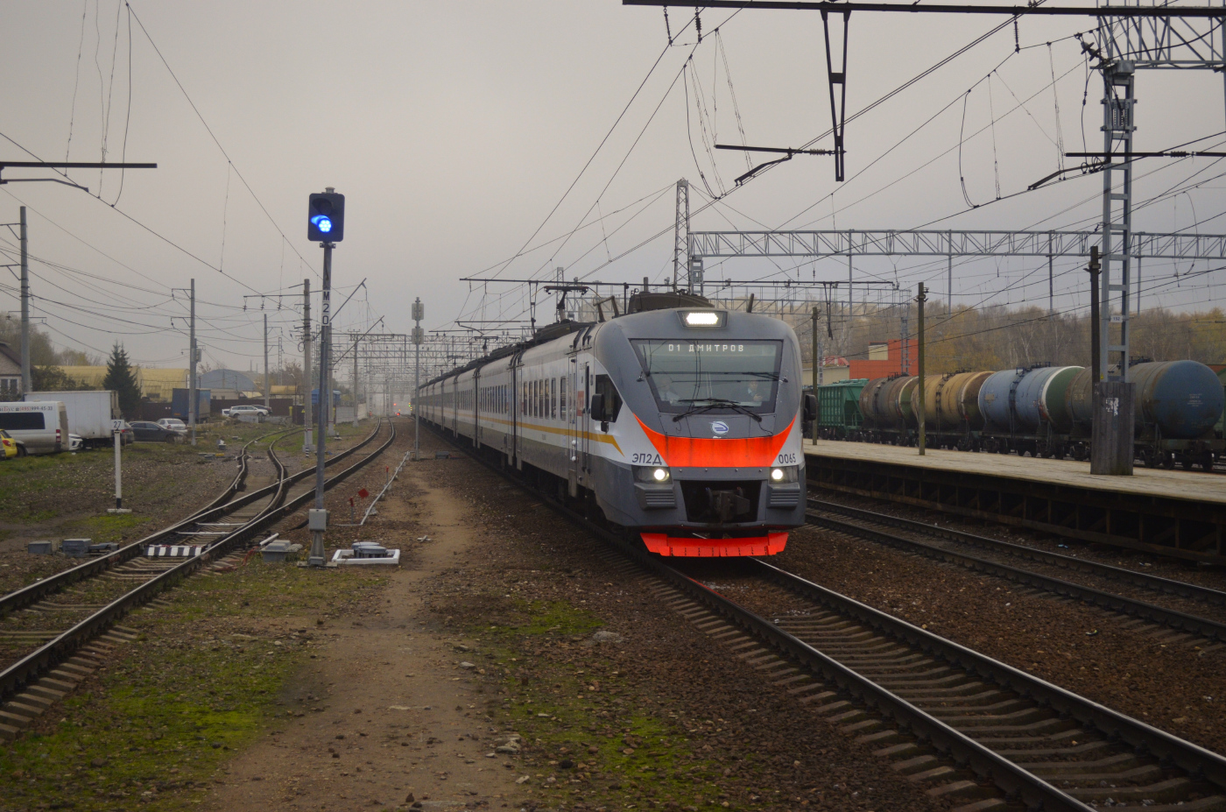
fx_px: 1835
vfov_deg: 24.9
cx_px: 613
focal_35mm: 54
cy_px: 406
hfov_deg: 36.9
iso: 800
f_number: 5
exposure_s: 1/500
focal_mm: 36
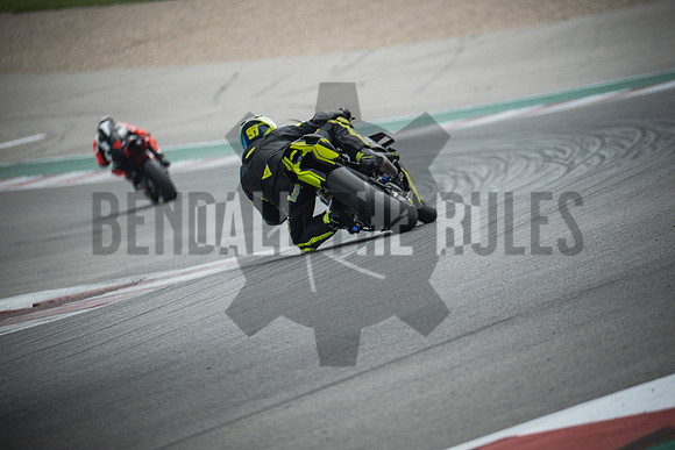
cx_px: 338
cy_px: 225
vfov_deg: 2.9
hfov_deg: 4.4
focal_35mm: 468
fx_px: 8777
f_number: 5.2
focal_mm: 312
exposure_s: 1/2500
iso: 2000
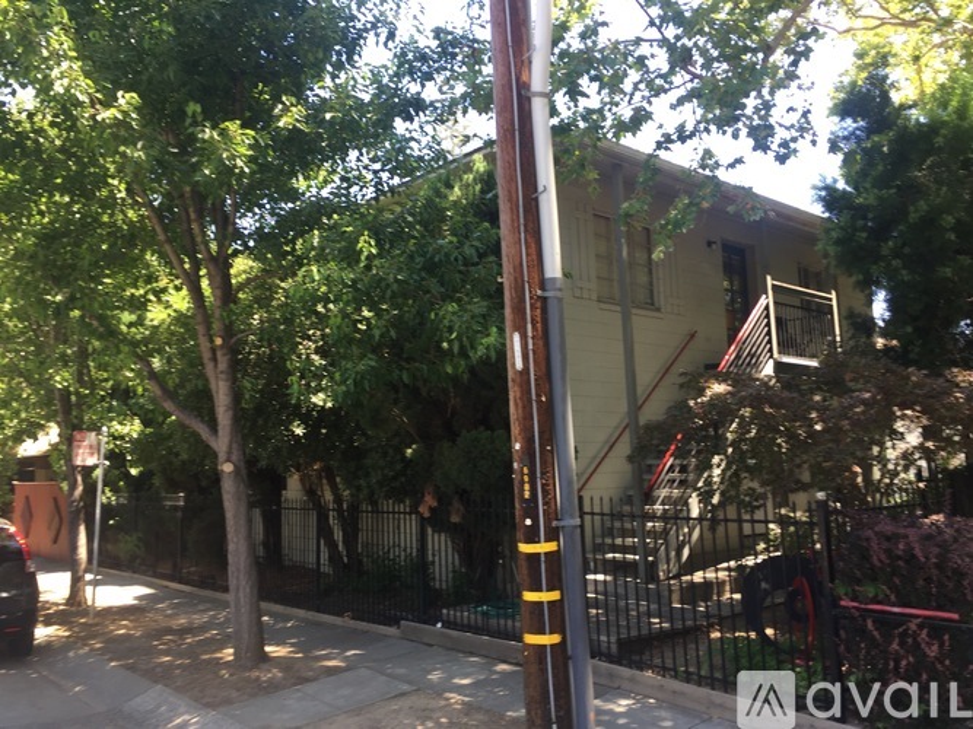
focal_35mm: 29
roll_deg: +1.0
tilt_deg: +6.7
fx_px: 815
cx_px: 486
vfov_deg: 48.2
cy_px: 364
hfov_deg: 61.7
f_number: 2.2
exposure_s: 1/130
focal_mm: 4.15
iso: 32
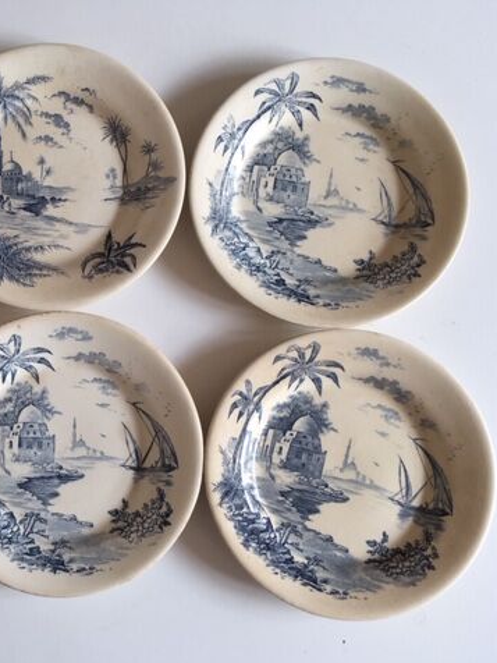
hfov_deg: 34.8
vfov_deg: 47.9
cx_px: 54
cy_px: 333
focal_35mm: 39
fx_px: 747
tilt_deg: -84.4
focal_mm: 4.15
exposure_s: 1/50
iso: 25
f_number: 2.2
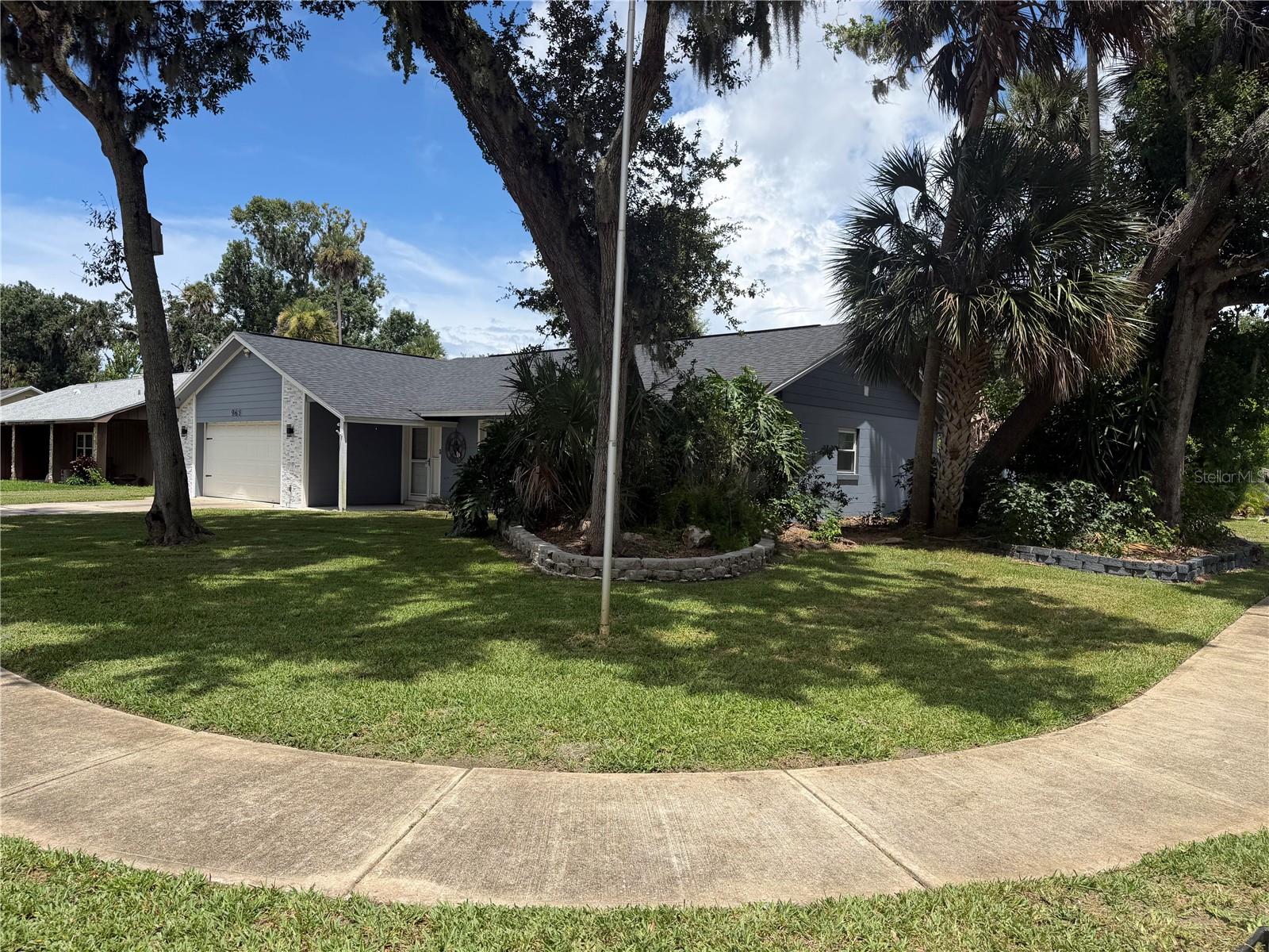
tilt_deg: -1.4
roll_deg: -0.8
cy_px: 476
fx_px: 880
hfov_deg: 71.6
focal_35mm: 24
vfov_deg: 56.8
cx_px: 634
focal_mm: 6.76
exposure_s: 1/4673
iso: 80
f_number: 1.78
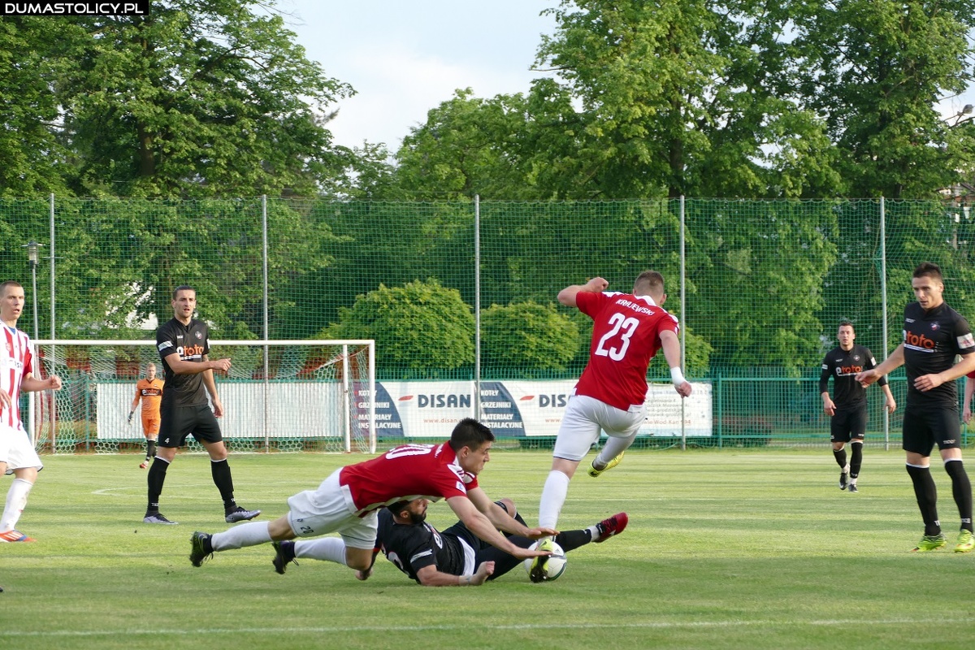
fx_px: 5308
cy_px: 325
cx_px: 488
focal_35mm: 196
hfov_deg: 10.5
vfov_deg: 7.0
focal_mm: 71.46
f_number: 4
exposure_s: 1/500
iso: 320
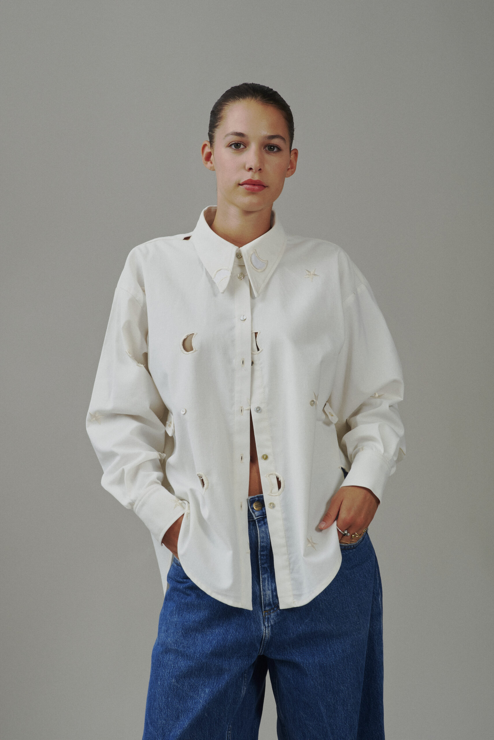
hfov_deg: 13.1
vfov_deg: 19.4
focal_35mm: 105
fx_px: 2159
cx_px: 247
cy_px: 370
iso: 200
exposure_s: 1/125
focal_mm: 105
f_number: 10
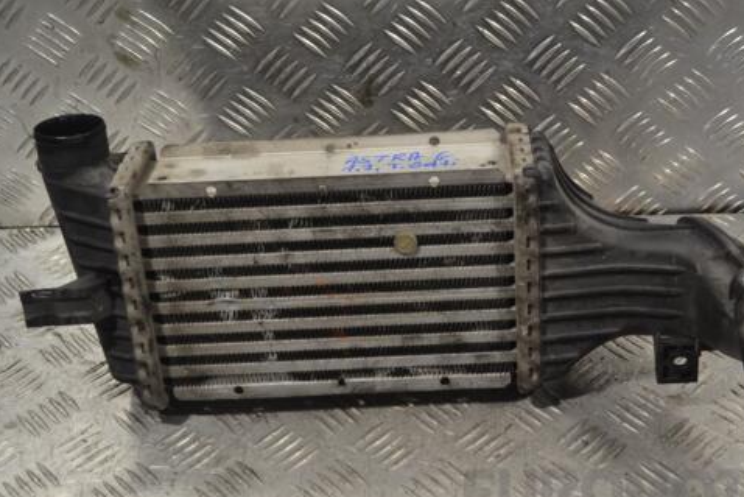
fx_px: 1323
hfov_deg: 31.3
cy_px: 285
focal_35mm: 64
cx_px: 434
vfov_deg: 21.2
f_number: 5
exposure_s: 1/100
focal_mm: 34
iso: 400
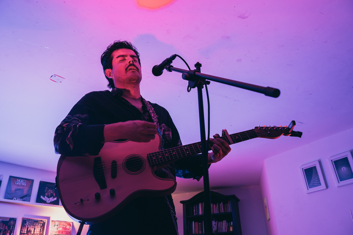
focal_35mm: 28
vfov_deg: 46.4
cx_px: 176
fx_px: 275
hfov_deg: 65.5
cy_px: 118
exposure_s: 1/160
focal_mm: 28
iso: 4000
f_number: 5
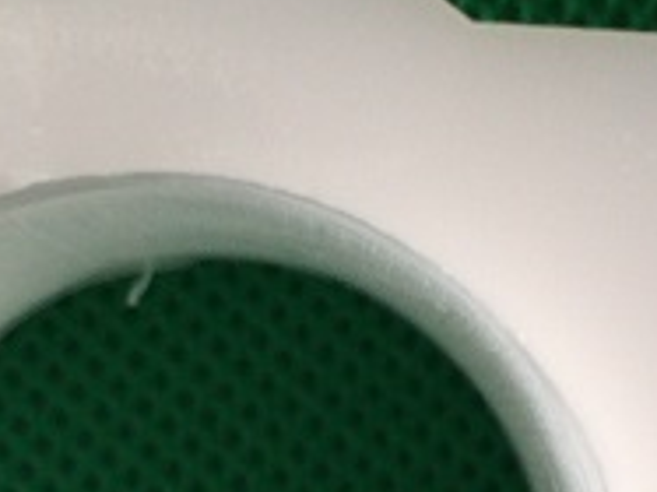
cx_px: 330
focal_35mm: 131
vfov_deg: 11.0
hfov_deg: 15.1
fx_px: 2485
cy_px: 640
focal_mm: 4.12
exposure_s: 1/50
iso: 50
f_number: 2.2
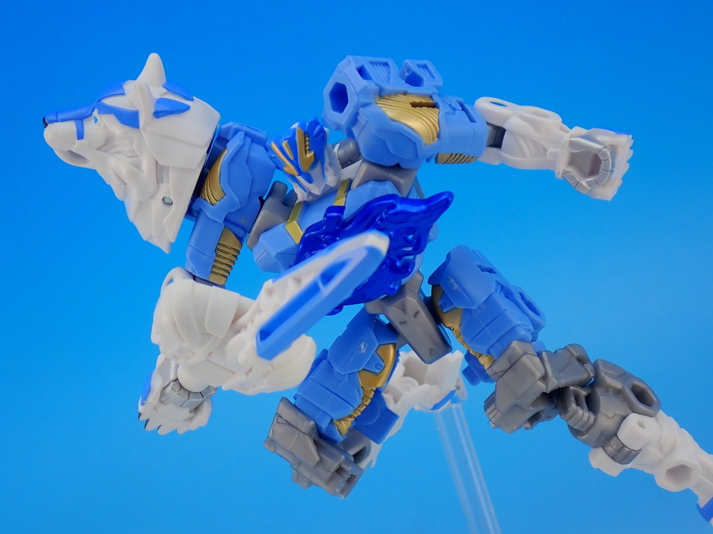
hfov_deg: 19.6
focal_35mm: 100
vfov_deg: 14.8
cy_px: 267
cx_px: 356
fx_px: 2060
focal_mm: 18
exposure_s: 1/20
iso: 100
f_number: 4.9
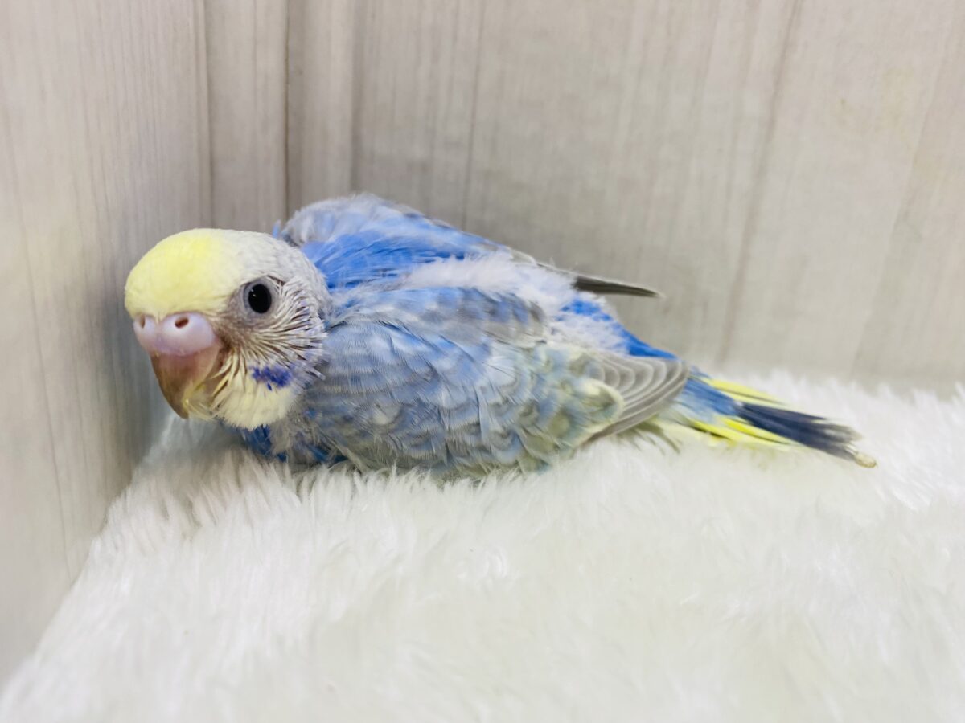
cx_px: 482
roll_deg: -6.0
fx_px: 697
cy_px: 362
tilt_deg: -21.0
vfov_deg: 54.9
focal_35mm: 25
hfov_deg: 69.4
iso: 80
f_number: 1.8
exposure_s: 1/100
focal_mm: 4.25
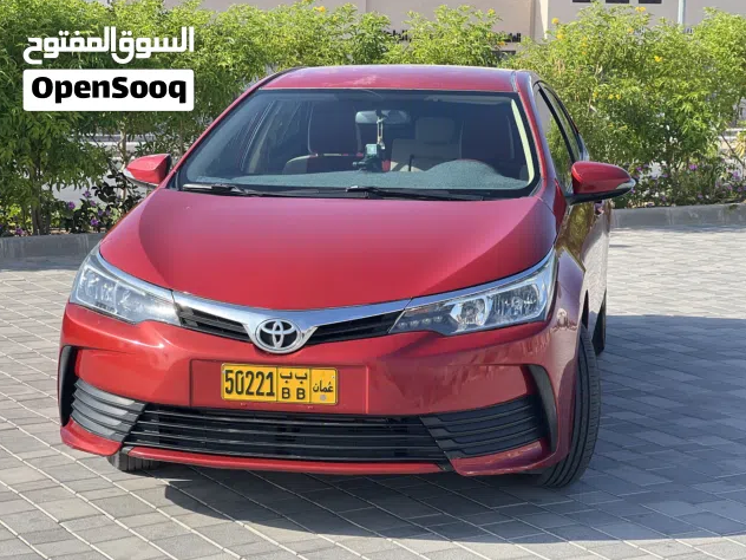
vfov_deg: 18.9
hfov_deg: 25.0
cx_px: 372
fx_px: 1681
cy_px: 281
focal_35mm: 78
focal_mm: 9
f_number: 2.8
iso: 25
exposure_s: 1/283
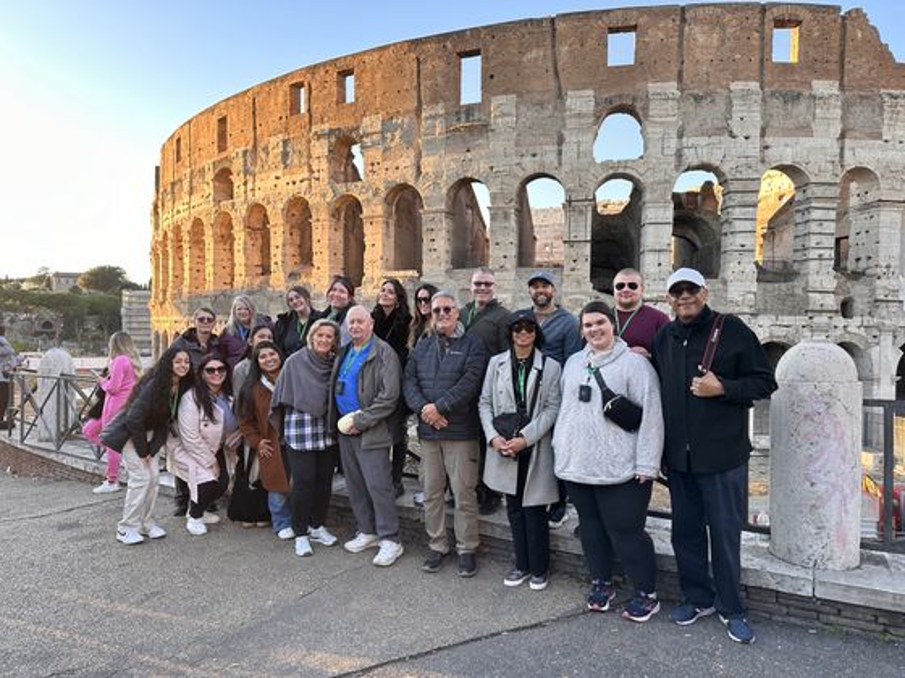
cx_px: 452
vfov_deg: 56.8
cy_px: 339
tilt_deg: -1.3
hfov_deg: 71.6
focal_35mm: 24
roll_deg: -1.1
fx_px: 627
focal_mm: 6.86
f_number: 1.78
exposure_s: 1/187
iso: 64
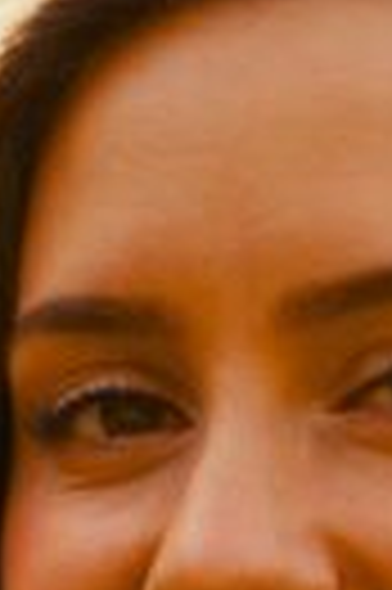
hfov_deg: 3.5
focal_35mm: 392
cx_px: 374
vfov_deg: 5.1
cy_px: 1324
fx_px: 6419
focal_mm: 50
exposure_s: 1/4000
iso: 320
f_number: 2.5
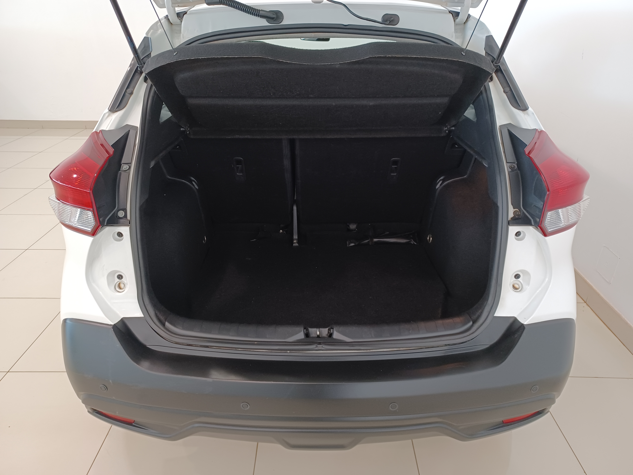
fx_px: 457
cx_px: 316
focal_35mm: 25
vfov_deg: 54.9
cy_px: 238
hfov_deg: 69.4
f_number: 1.8
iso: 250
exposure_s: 1/30
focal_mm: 4.6
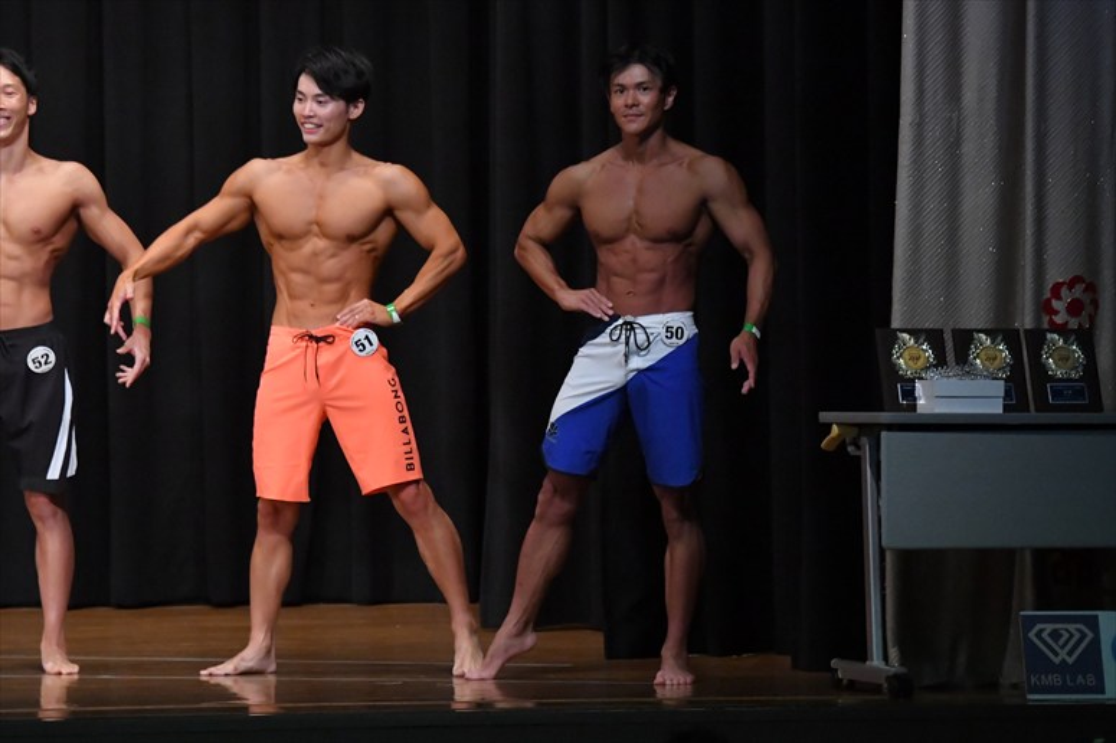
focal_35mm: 225
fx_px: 6972
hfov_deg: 9.2
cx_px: 558
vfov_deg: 6.1
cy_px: 372
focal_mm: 150
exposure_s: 1/400
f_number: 5.6
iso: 8000
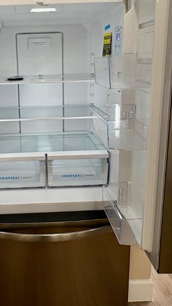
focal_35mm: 32
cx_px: 33
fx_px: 260
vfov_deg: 60.0
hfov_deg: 35.4
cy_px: 109
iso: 64
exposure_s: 1/128
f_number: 2.2
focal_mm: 2.22
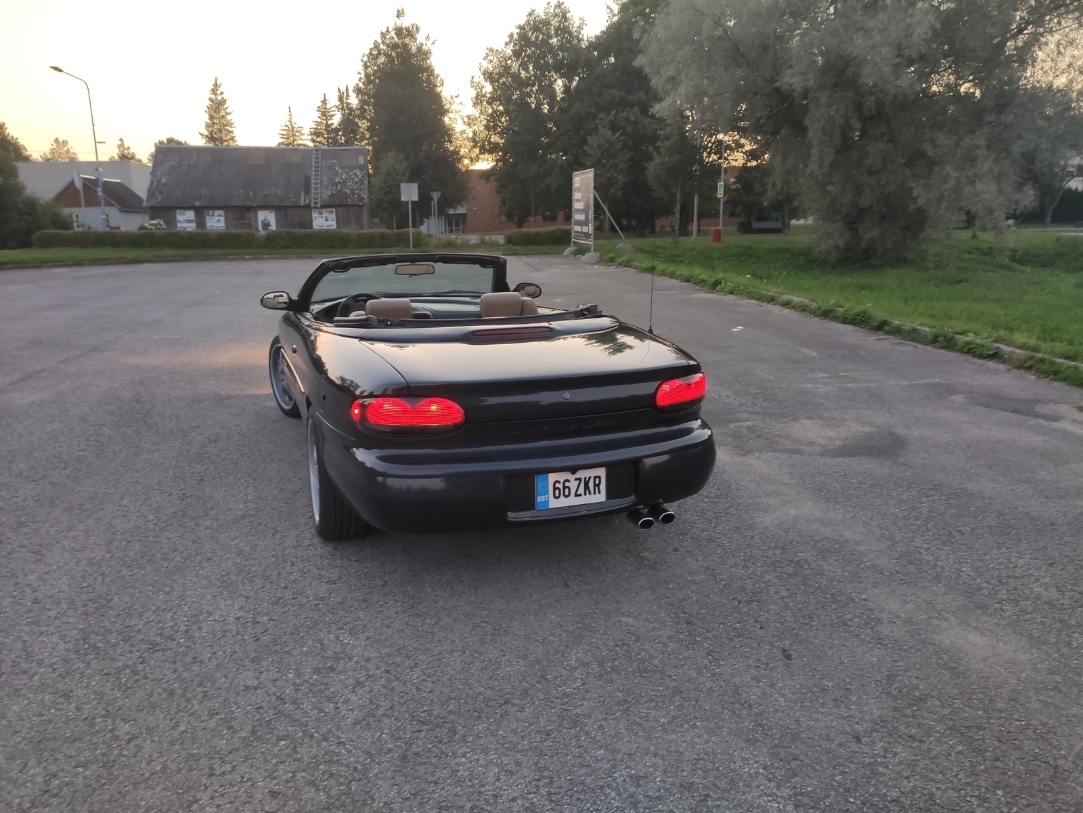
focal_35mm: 26
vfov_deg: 53.1
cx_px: 542
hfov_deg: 67.3
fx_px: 813
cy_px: 406
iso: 164
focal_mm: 4.77
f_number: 1.75
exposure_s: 1/50
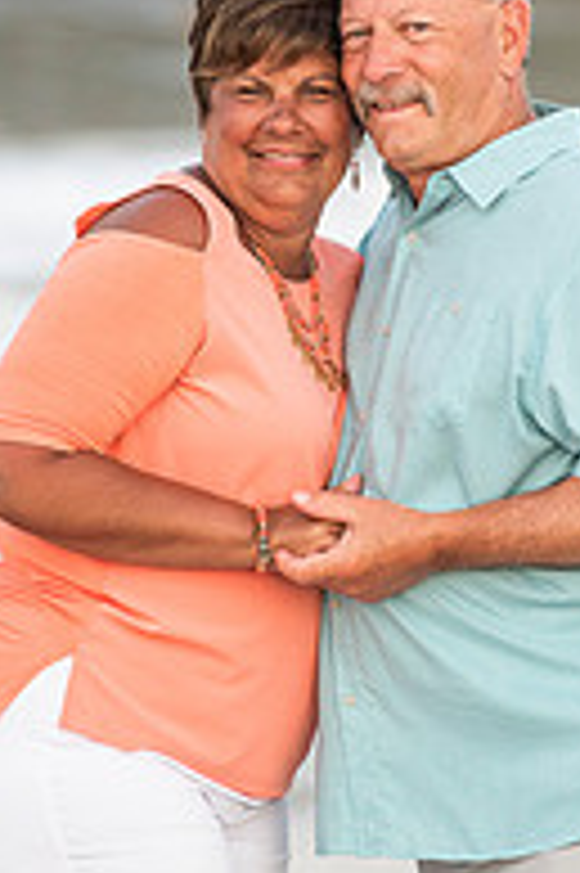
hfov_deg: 3.0
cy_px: 360
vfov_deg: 4.4
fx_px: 11257
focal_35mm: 465
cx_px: 382
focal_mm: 200
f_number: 3.5
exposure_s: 1/1000
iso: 800
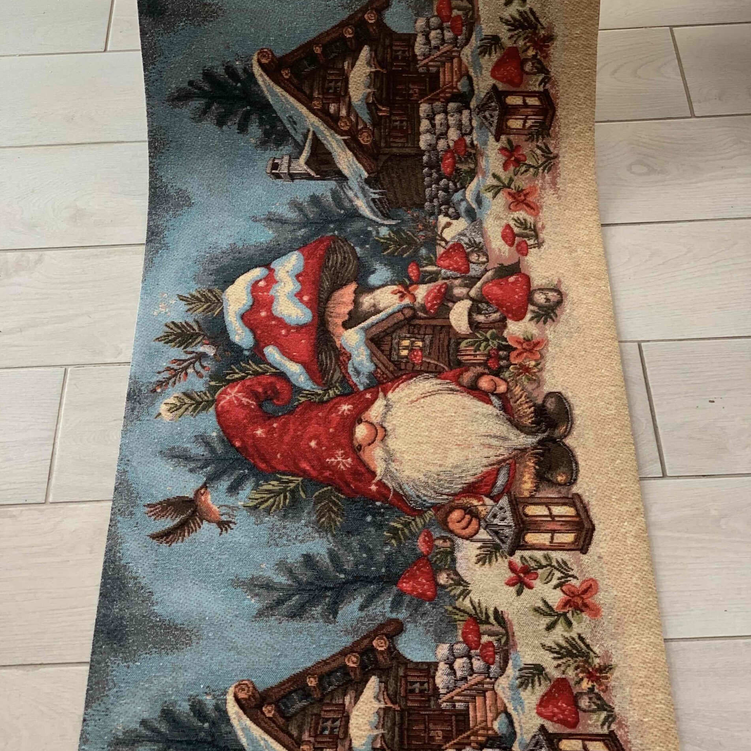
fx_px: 1522
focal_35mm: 62
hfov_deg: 27.7
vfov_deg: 27.7
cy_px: 302
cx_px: 373
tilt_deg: -48.8
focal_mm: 6
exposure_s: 1/122
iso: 125
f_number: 2.4
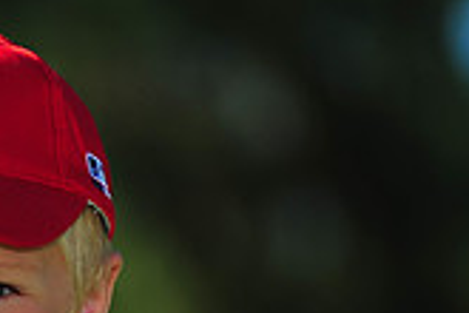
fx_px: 8259
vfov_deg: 2.2
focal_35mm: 634
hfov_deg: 3.2
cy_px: 495
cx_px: -88
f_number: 4
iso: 200
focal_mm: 180
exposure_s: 1/1250
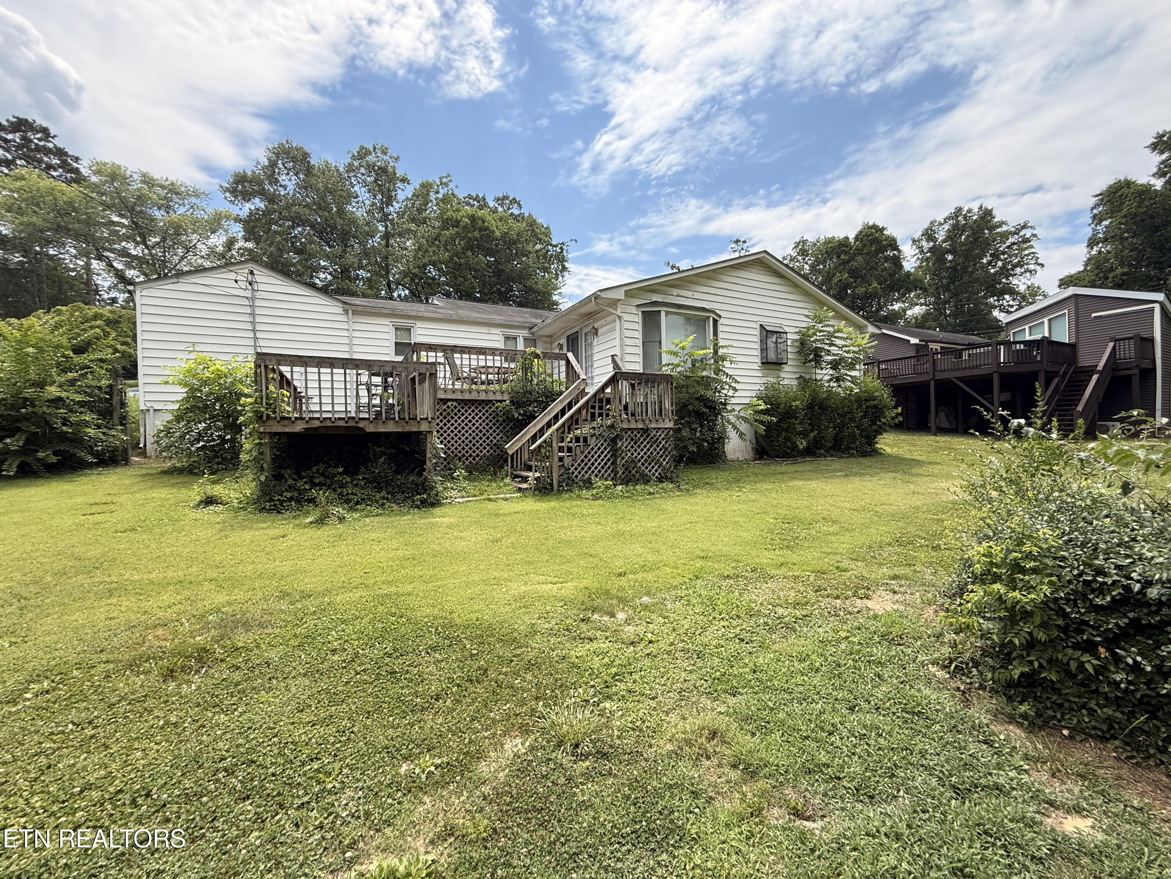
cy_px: 440
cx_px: 586
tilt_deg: +0.8
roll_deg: +0.6
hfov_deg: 102.1
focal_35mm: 14
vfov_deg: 85.7
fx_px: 474
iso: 64
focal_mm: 2.22
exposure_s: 1/1285
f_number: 2.2
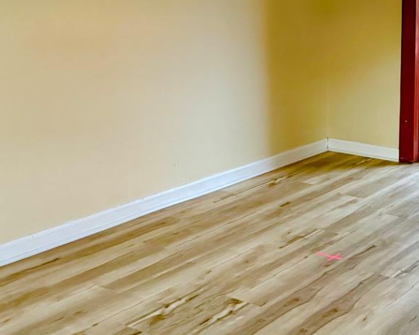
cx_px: 356
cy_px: 38
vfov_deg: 24.7
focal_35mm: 60
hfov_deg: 30.4
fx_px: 744
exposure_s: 1/42
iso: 800
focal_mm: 6.76
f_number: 1.78
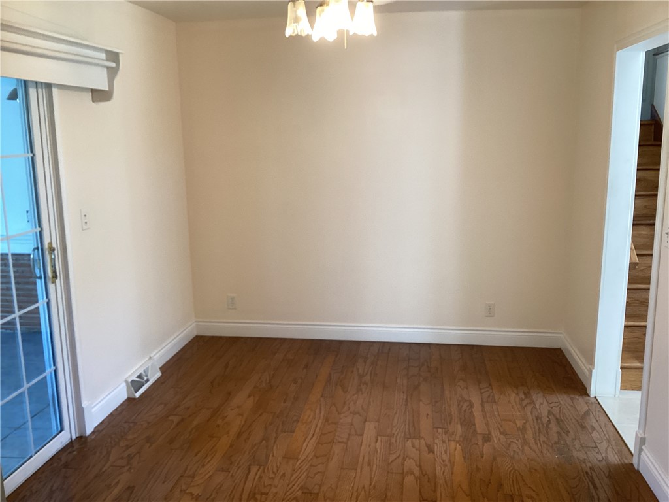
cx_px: 334
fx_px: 599
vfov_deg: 45.4
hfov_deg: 58.4
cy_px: 251
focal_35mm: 31
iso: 100
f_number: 2.4
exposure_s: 1/60
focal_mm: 3.3
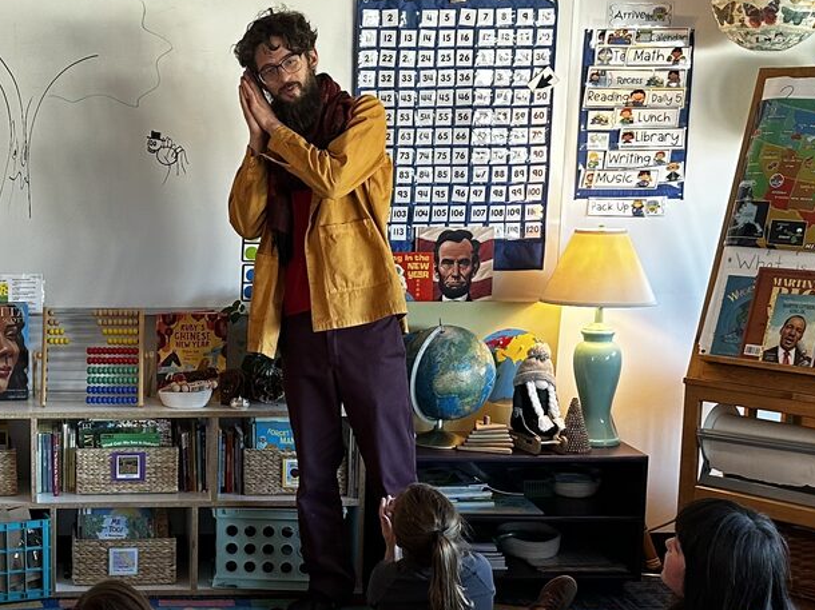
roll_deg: +0.5
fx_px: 1483
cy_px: 354
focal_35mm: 63
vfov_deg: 23.2
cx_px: 150
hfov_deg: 29.9
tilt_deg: -9.6
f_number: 1.78
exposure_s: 1/60
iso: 125
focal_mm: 6.86
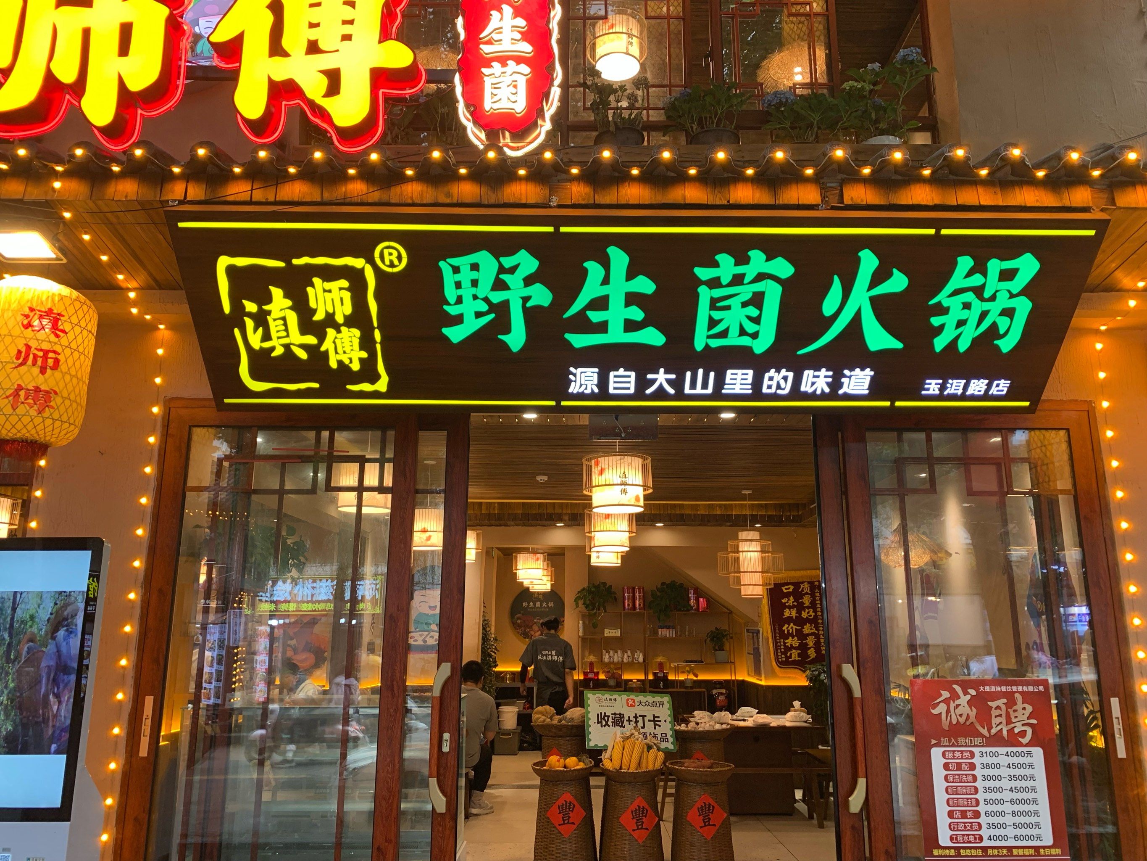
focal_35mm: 26
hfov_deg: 67.3
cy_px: 430
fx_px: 862
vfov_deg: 53.1
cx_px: 574
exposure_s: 1/93
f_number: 1.8
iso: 100
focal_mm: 4.25
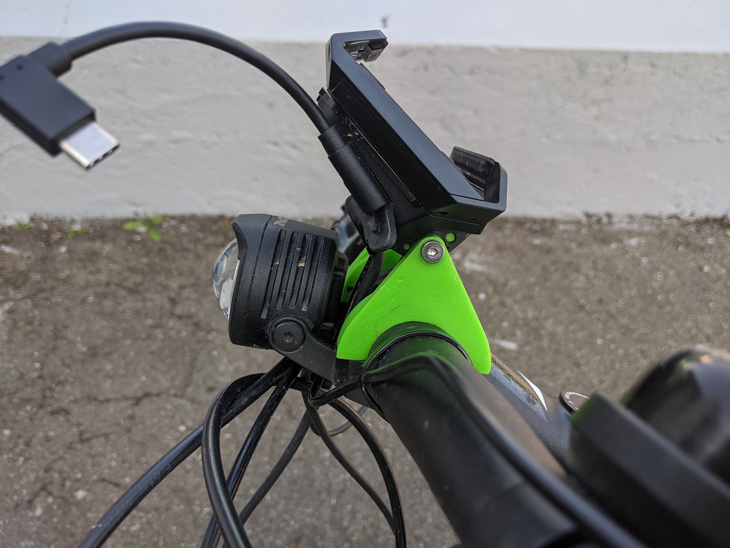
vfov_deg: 51.4
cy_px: 274
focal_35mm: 27
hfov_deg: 65.3
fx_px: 570
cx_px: 365
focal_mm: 4.44
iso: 61
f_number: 1.8
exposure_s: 1/385
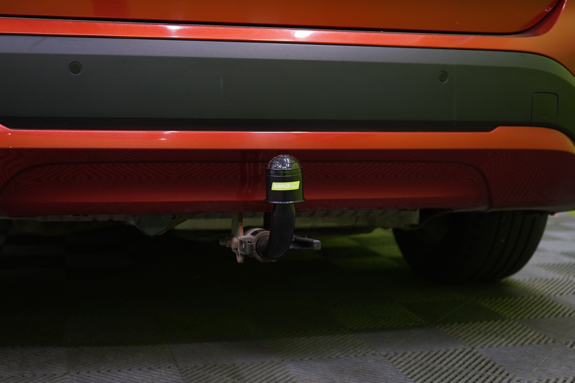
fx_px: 799
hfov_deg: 39.6
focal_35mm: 50
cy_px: 192
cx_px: 284
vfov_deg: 27.0
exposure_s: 1/30
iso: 640
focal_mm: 49
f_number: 5
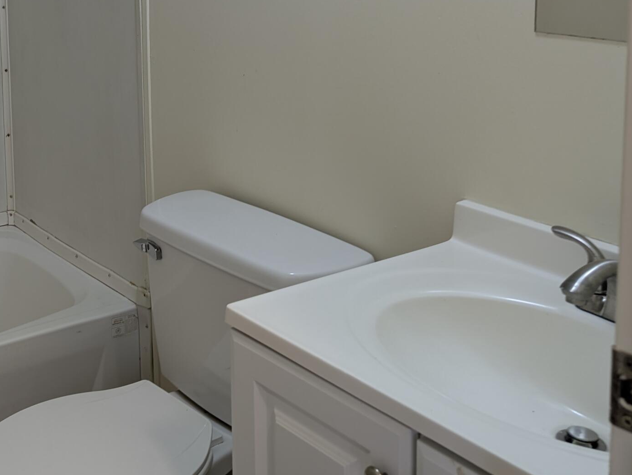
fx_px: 950
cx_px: 1
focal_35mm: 52
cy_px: 36
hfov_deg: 33.6
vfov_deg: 27.0
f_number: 1.68
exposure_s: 1/24
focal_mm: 6.9
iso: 58
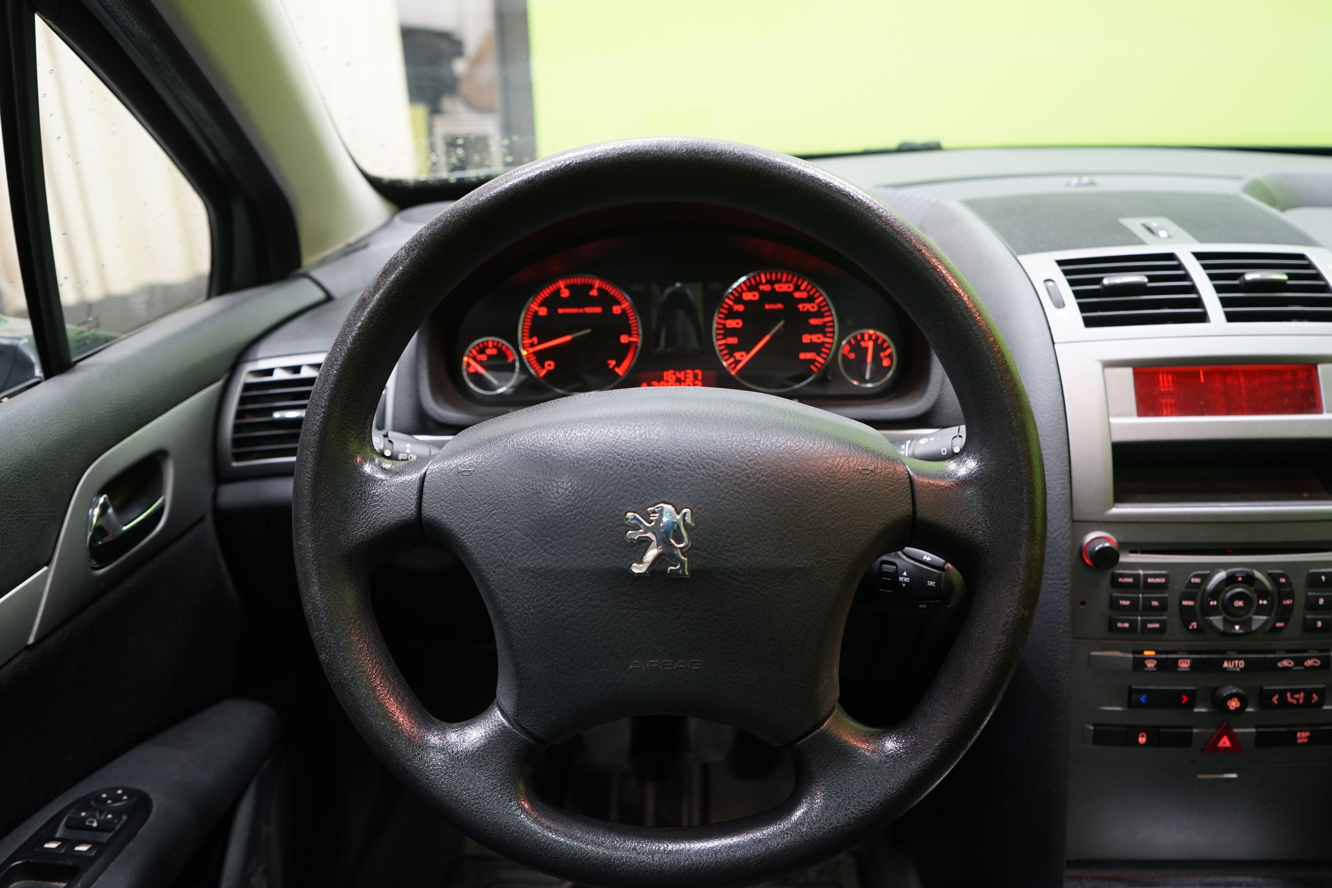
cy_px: 444
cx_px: 666
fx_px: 1073
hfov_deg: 63.7
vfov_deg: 45.0
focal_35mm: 29
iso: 1250
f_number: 4.5
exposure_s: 1/25
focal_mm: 29
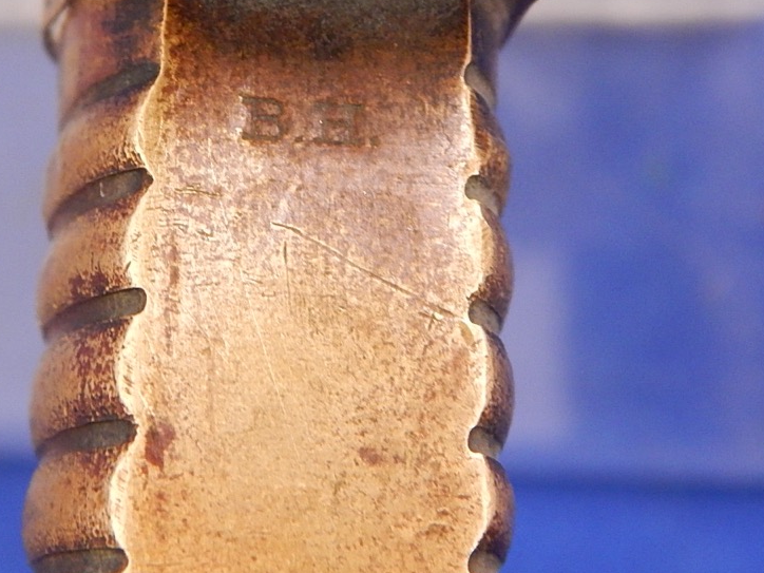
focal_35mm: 122
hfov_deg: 16.1
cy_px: 104
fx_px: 2693
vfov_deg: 12.1
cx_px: 256
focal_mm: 12.3
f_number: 4.1
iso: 400
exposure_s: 1/10
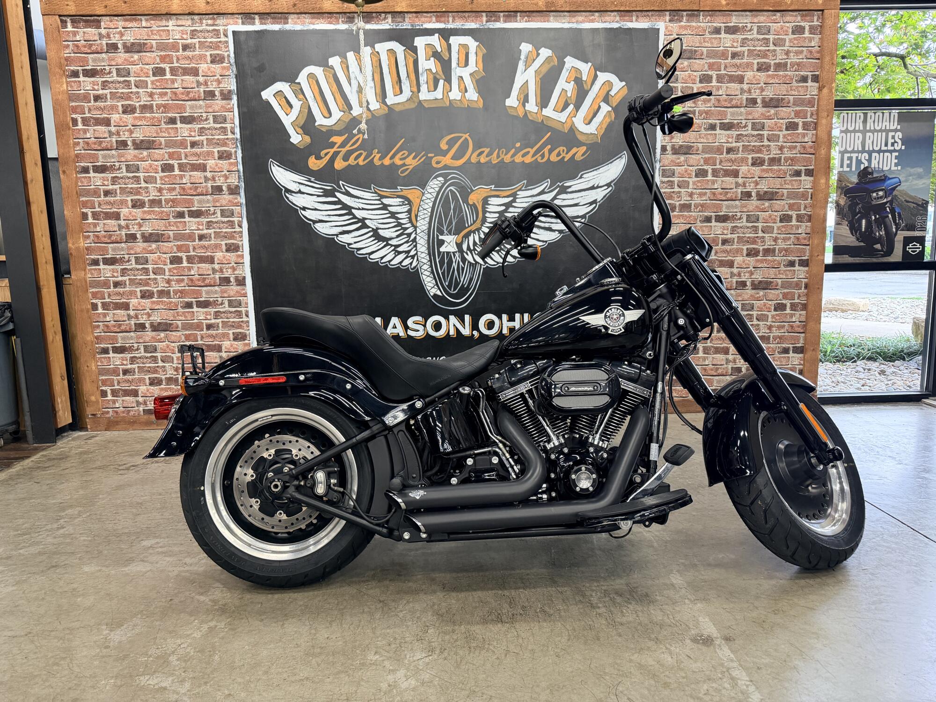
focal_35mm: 24
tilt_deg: -8.7
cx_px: 468
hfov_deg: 71.6
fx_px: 649
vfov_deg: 56.8
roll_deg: +1.3
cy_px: 351
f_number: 1.78
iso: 320
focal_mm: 6.76
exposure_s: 1/120
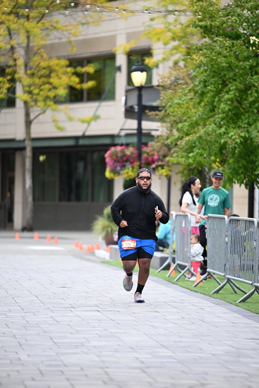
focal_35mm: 200
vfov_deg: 10.3
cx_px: 130
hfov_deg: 6.9
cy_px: 194
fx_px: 2157
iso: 640
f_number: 2.8
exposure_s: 1/2000
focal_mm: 200
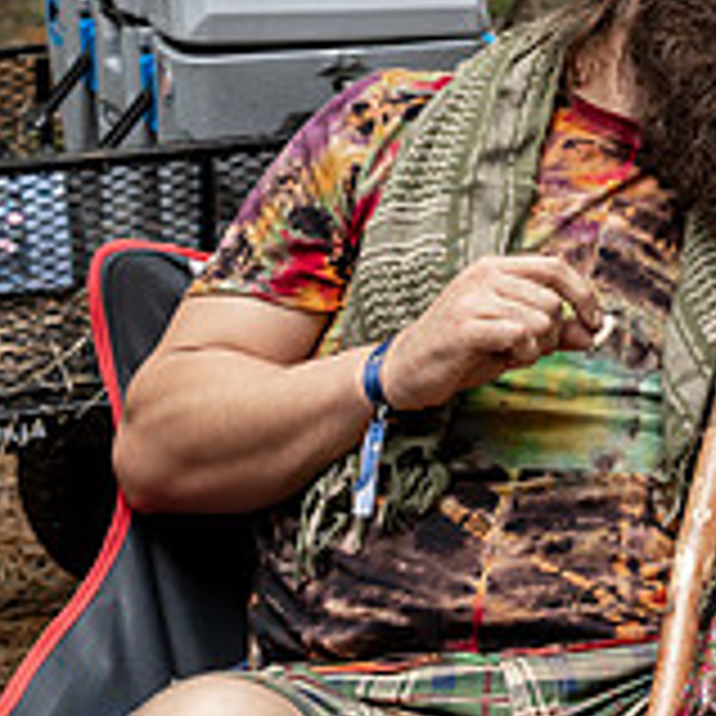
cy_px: 198
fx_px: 4657
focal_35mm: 199
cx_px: 1355
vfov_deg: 8.8
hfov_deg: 8.4
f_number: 4.5
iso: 640
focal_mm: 53
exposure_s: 1/320
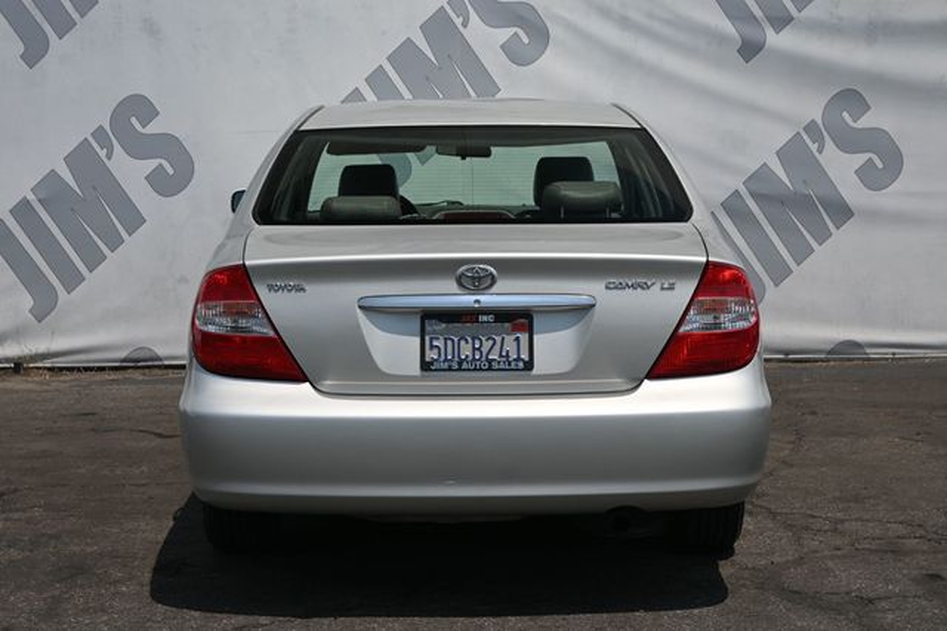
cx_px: 474
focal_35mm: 69
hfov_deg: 29.3
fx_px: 1814
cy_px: 316
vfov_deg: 19.7
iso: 100
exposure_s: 1/400
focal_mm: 46
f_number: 7.1
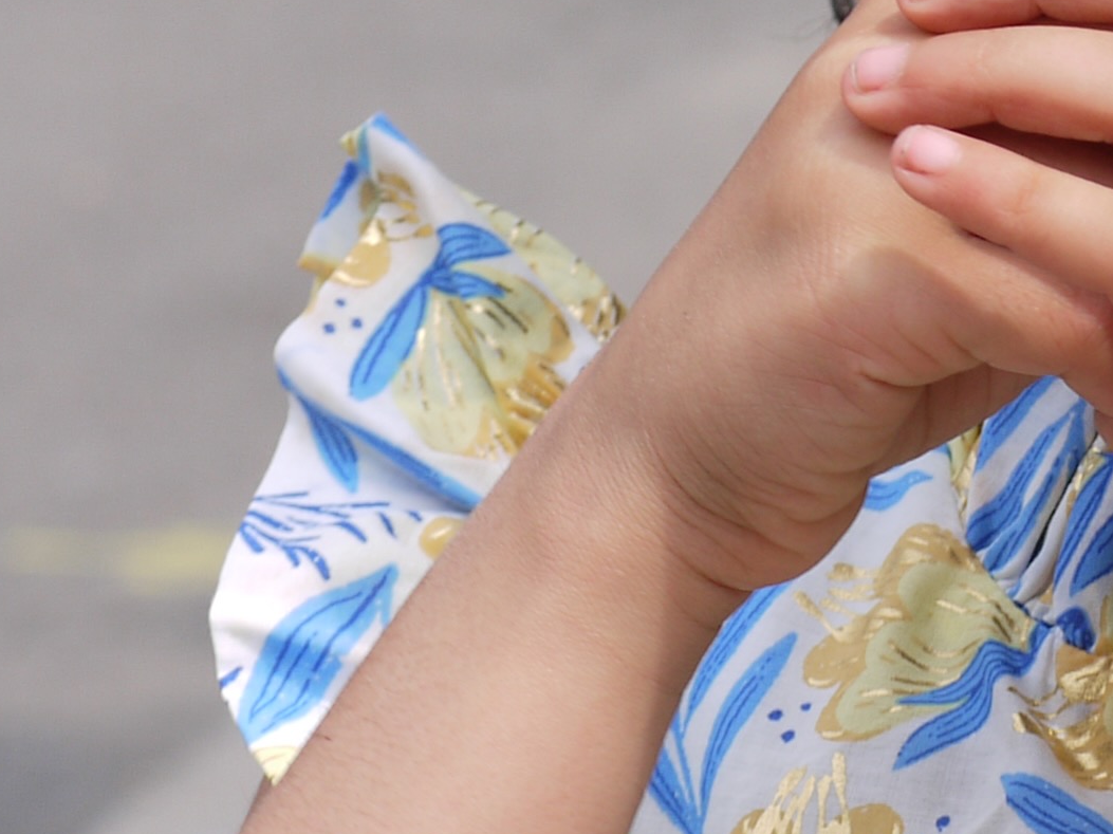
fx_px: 8550
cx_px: 1339
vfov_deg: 5.6
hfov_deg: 7.4
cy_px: -1
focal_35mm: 266
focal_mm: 35
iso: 100
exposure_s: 1/500
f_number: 5
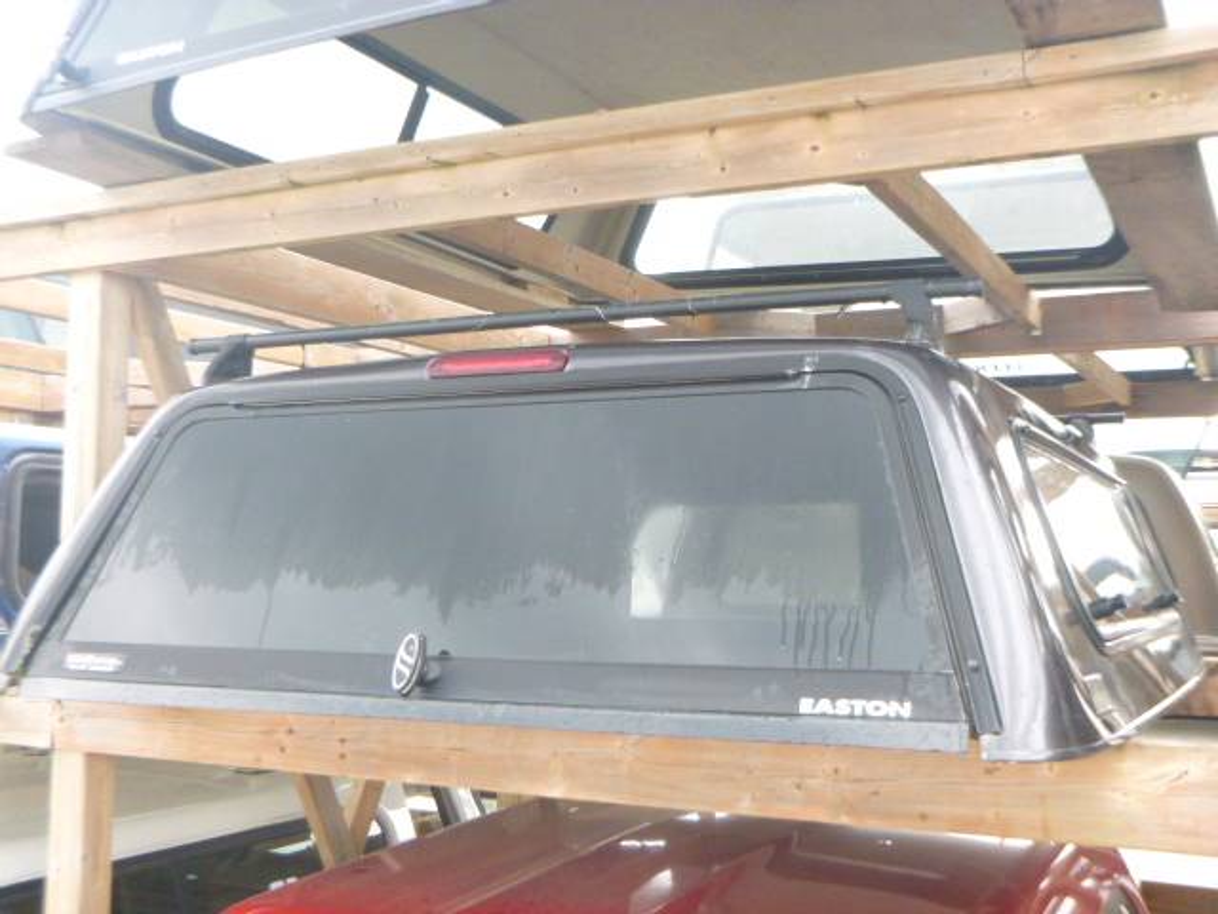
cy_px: 457
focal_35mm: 41
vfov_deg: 35.1
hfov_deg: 45.8
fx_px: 1443
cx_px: 609
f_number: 4.6
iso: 400
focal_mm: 7.3
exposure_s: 1/40
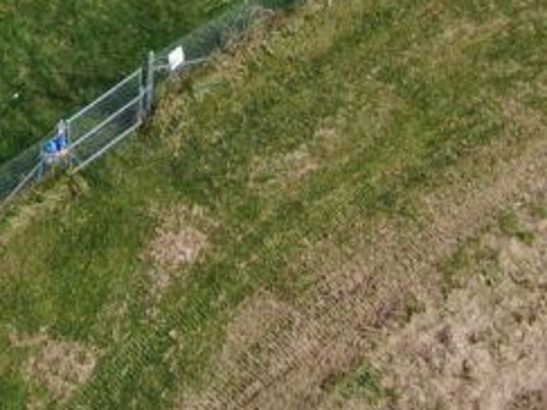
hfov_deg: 19.4
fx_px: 1595
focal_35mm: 101
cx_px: 153
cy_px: -405
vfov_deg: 12.8
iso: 100
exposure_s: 1/800
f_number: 2.8
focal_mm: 4.39
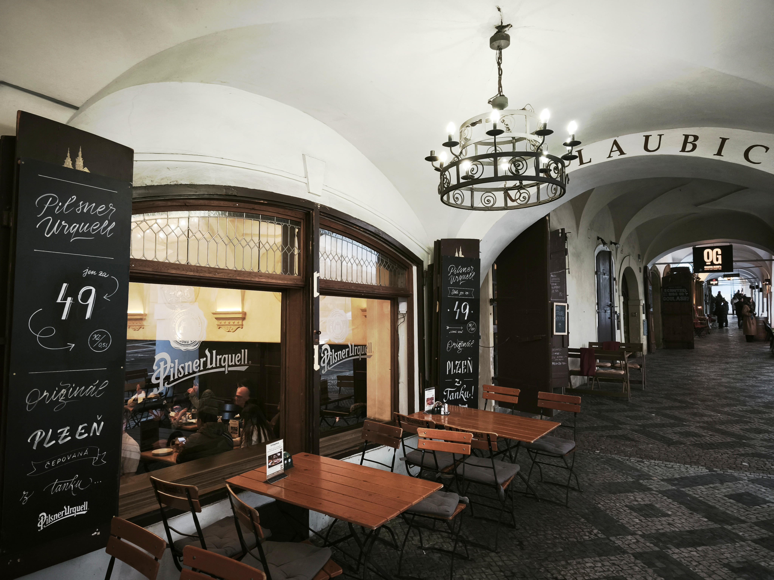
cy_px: 290
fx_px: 514
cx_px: 387
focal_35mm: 23
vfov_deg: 58.9
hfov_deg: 73.9
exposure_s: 1/100
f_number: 1.7
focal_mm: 5.35
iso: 320
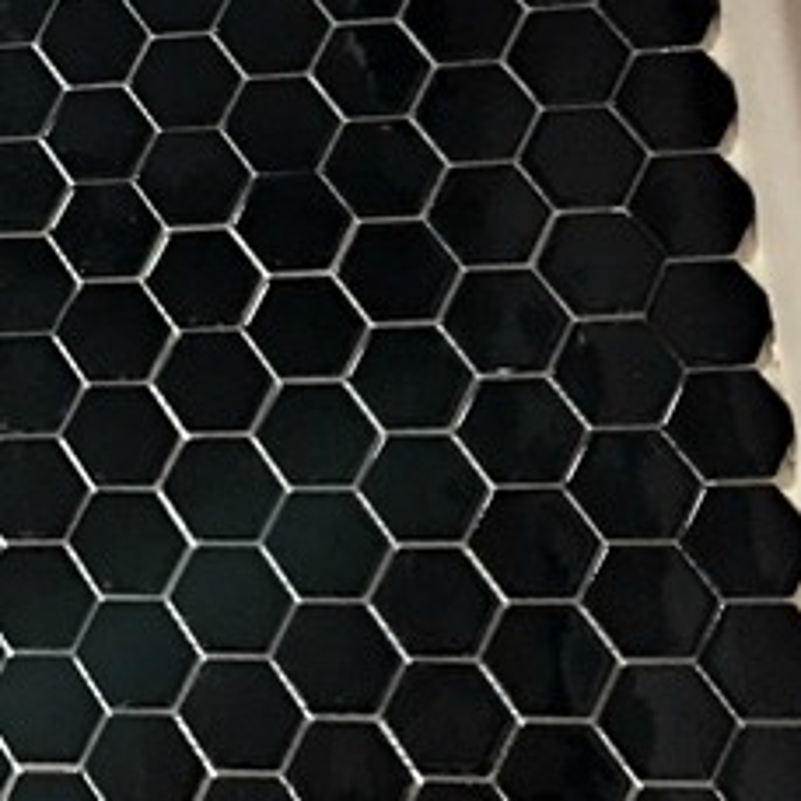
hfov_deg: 17.9
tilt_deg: +21.2
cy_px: -5
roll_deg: -1.5
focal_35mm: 84
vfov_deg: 20.0
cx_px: -479
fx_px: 2199
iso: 80
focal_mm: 4.15
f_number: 2.2
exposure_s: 1/4
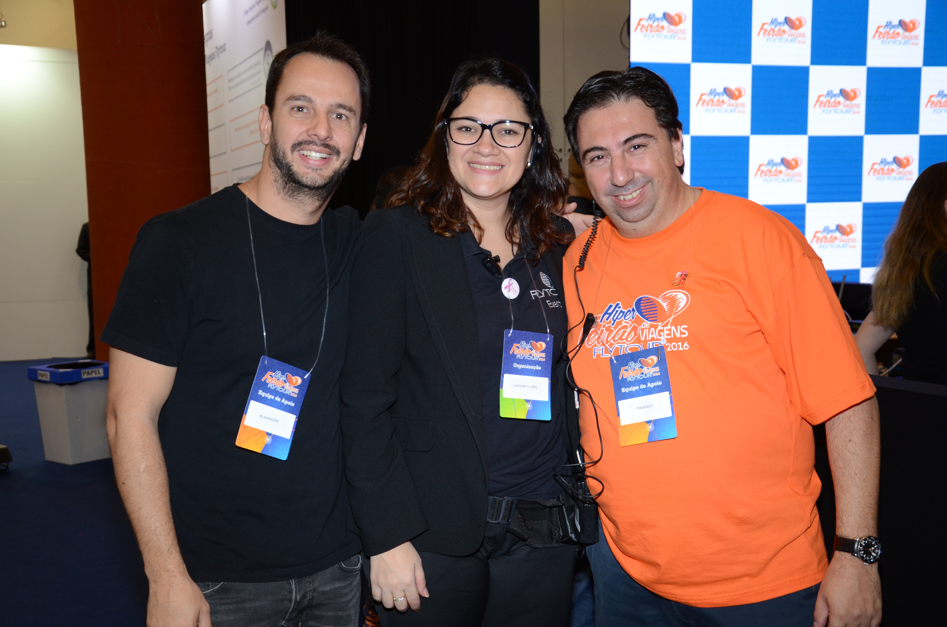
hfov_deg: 41.2
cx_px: 474
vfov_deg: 28.0
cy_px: 314
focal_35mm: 48
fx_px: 1260
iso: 640
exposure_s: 1/100
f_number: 5
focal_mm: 32
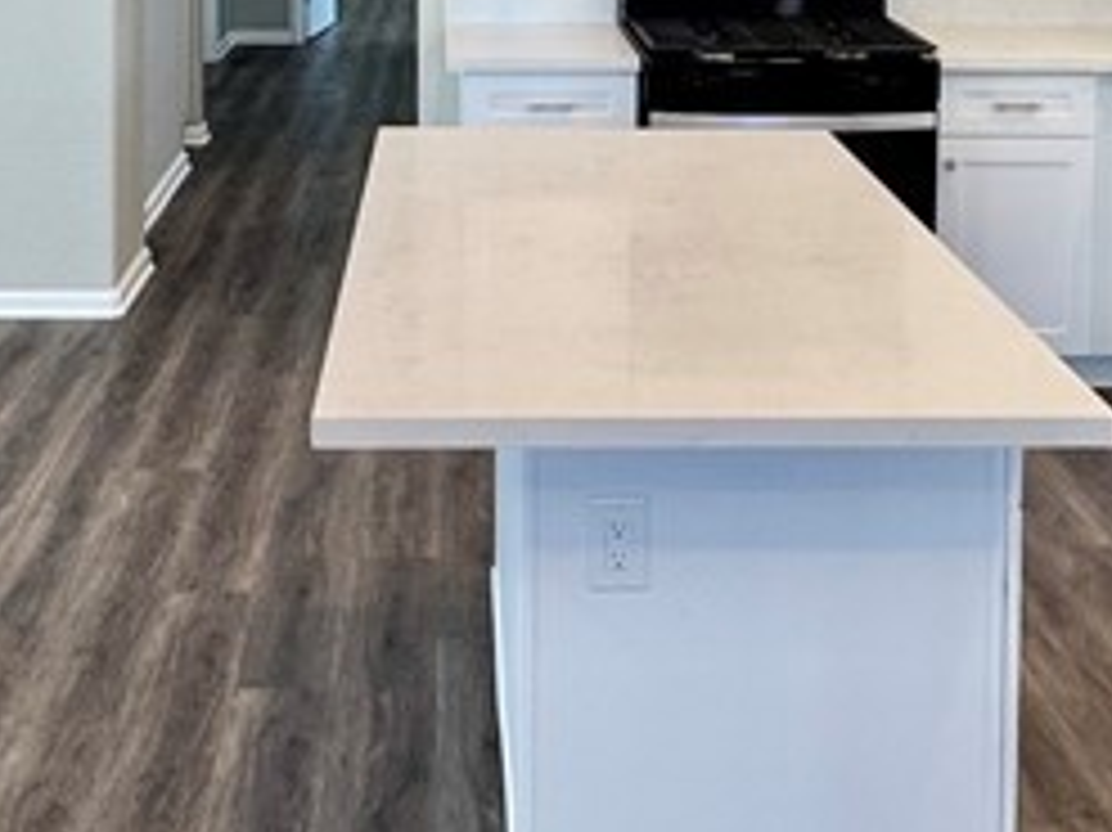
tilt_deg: -2.5
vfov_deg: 23.2
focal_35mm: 58
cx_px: 500
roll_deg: -0.8
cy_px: -153
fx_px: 1862
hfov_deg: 33.2
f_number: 2.2
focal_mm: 2.22
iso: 80
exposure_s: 1/120
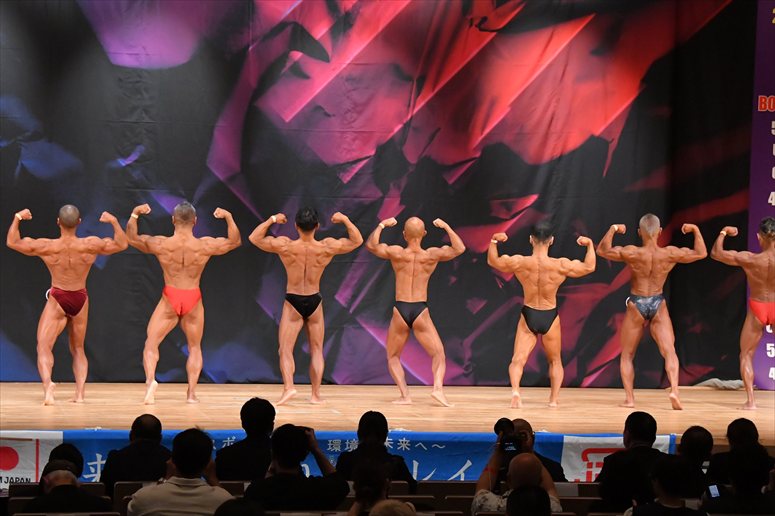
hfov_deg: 15.2
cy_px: 258
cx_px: 388
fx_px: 2905
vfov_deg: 10.2
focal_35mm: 135
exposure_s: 1/400
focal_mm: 90
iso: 6400
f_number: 5.6
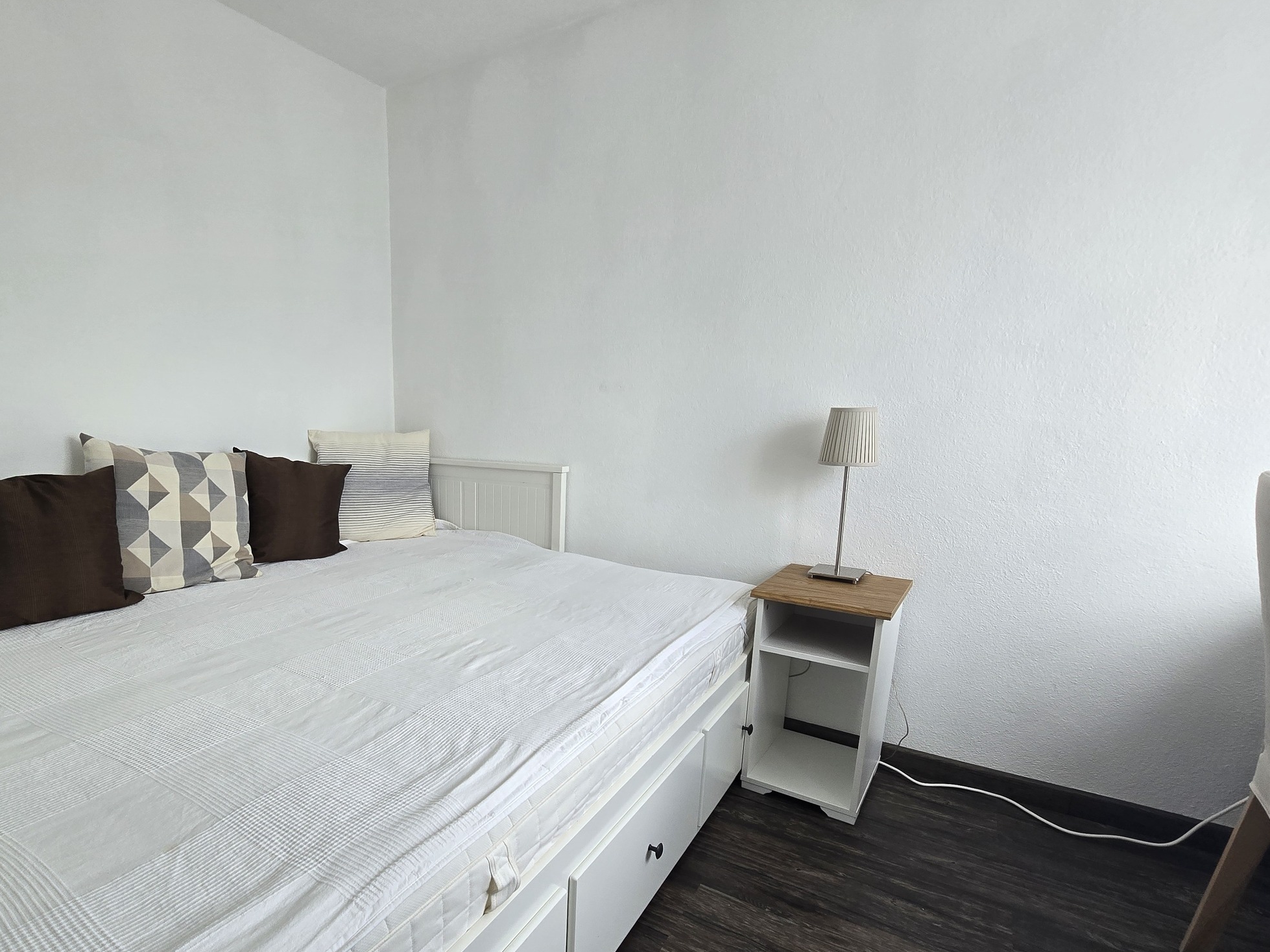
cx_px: 487
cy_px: 565
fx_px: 624
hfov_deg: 89.5
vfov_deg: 74.0
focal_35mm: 17
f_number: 2.2
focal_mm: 2.2
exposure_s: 1/120
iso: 50
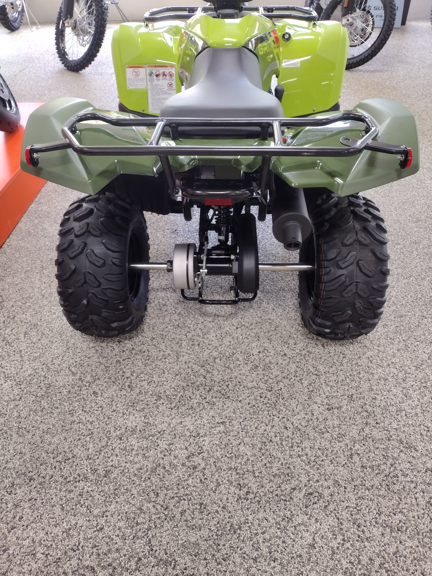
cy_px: 288
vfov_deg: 65.3
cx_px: 216
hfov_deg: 51.4
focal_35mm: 27
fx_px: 449
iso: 198
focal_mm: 4.71
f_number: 1.7
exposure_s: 1/60
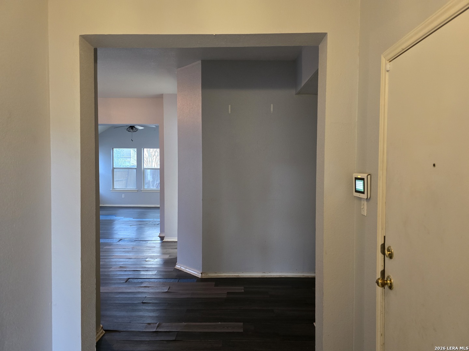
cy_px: 176
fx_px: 312
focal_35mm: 23
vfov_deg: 58.9
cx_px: 234
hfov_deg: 73.9
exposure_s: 1/60
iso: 800
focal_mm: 6.3
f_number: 1.7
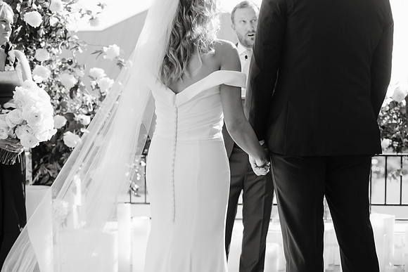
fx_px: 567
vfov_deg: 27.0
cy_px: 136
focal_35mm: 50
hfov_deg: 39.6
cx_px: 204
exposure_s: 1/1600
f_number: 2.8
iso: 200
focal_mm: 50
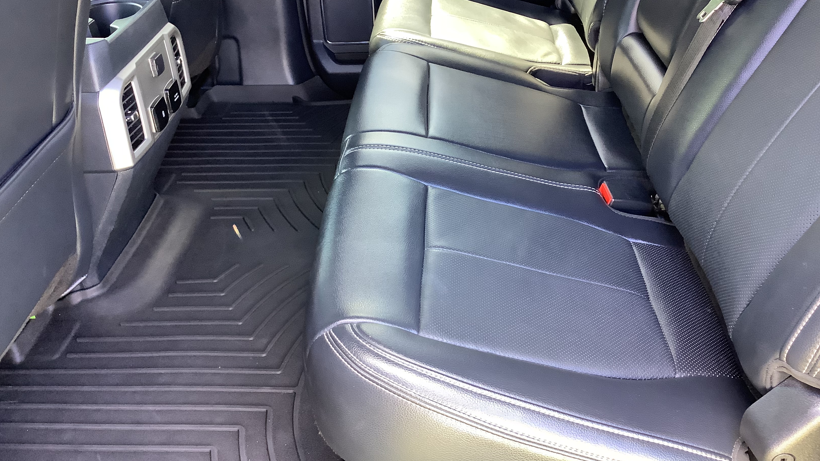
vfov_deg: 34.6
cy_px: 206
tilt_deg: -32.4
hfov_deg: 58.0
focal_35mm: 34
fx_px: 739
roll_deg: +1.4
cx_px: 411
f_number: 2.4
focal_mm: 3.3
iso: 250
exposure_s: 1/60
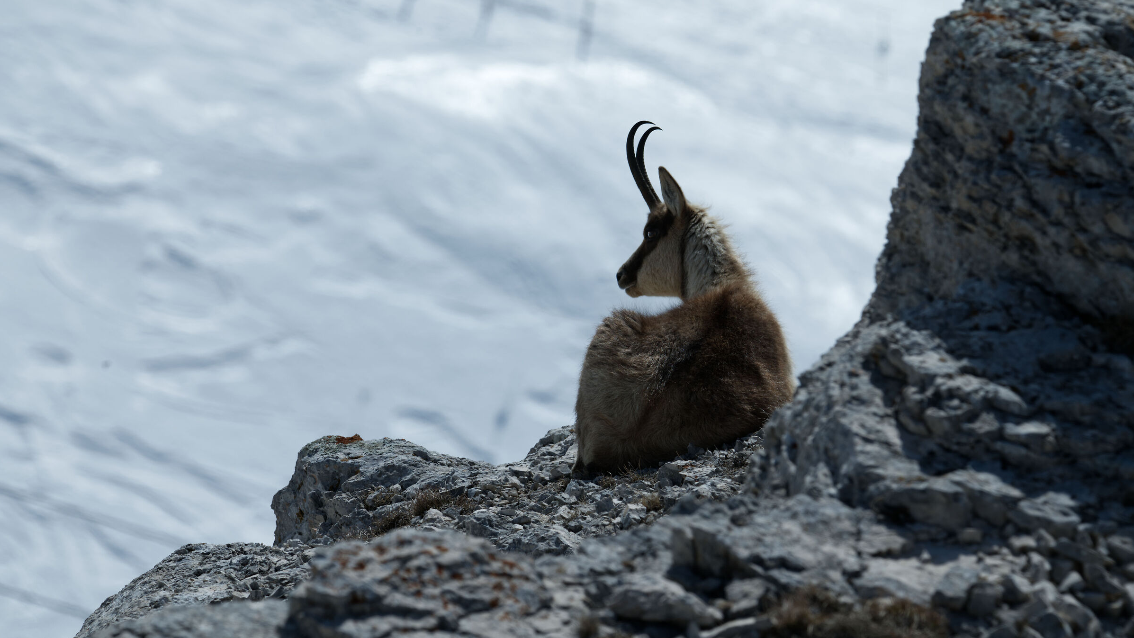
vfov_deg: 3.4
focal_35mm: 357
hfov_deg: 6.0
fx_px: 10735
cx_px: 567
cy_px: 277
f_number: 10
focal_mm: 340
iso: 250
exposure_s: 1/1000
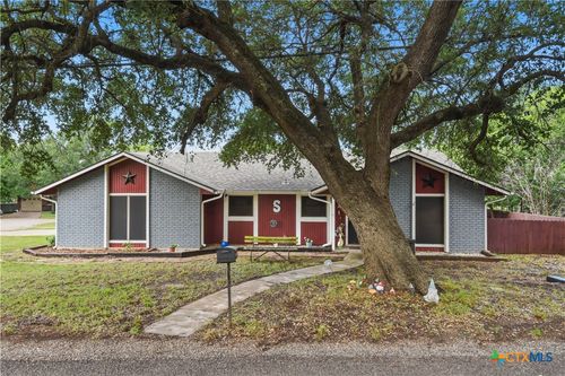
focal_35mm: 21
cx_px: 282
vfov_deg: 59.5
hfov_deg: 81.2
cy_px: 188
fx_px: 329
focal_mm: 14
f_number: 8
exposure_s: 1/40
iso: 640
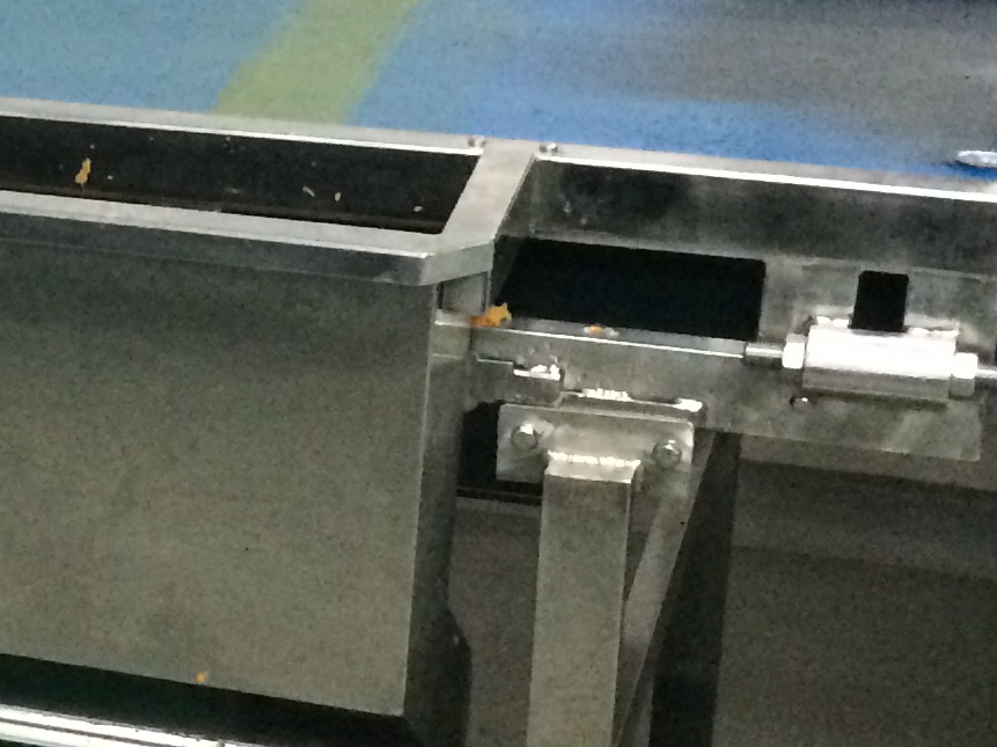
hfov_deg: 16.4
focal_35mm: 110
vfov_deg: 13.4
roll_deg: +3.8
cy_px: 469
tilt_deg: -24.9
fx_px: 3167
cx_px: -491
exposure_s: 1/17
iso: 320
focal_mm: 4.15
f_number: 2.2
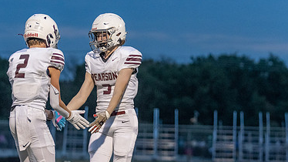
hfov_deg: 8.0
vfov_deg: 4.5
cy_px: 79
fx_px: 2069
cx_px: 94
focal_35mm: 271
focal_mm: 129
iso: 5000
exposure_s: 1/1000
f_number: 3.5
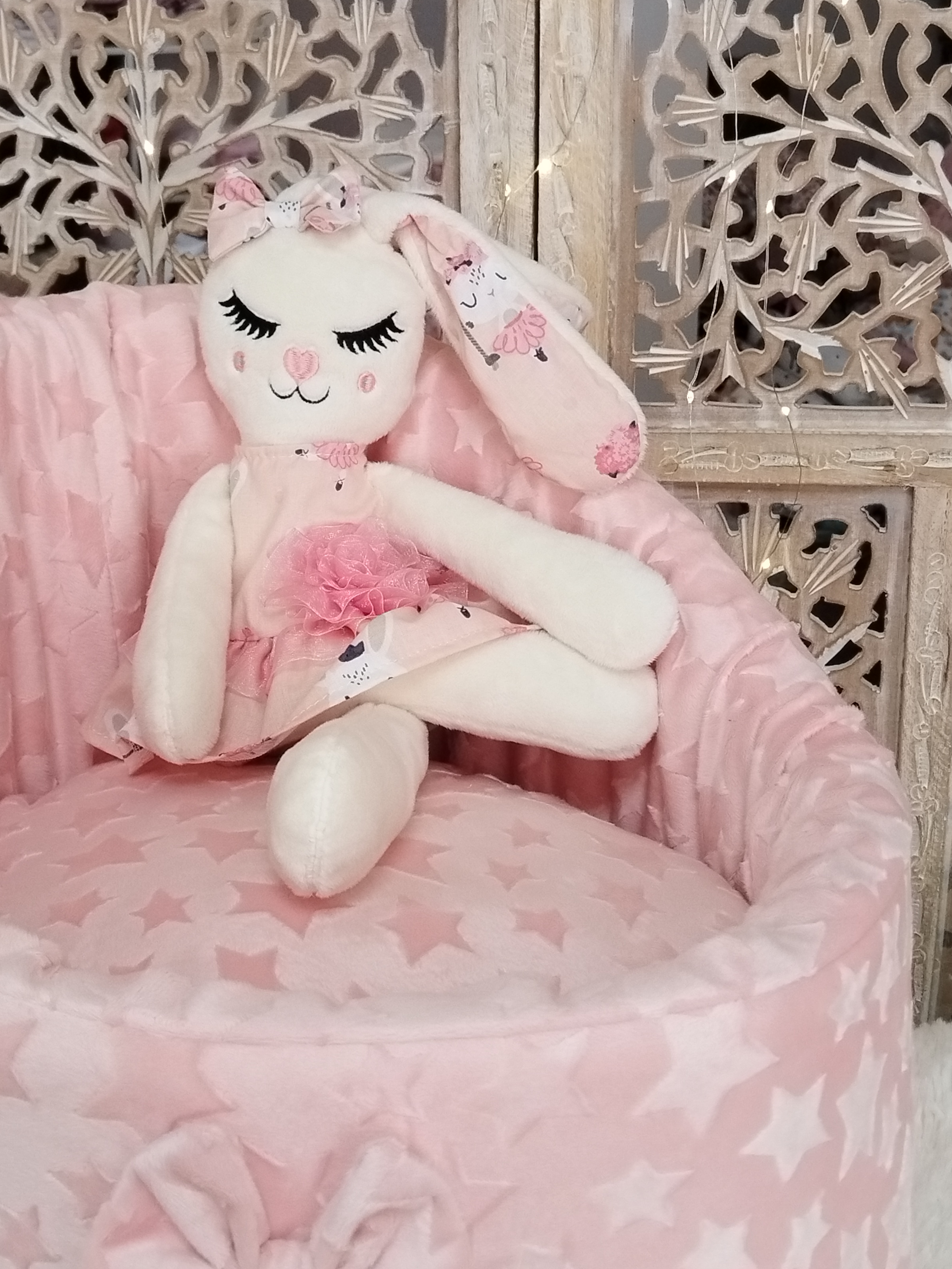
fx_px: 1833
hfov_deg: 29.0
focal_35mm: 50
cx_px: 369
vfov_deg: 38.2
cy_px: 648
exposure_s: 1/50
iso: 500
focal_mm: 4.95
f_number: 1.9
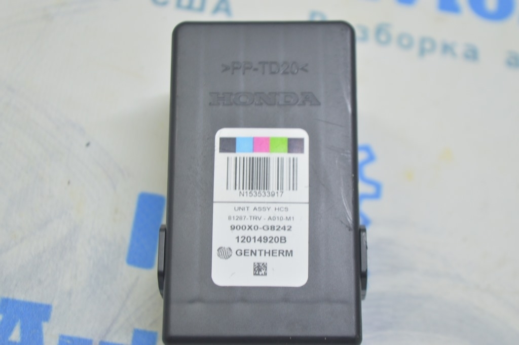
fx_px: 1188
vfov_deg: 16.5
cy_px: 172
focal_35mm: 82
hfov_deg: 24.6
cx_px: 260
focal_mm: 55
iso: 400
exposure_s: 1/20
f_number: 5.6
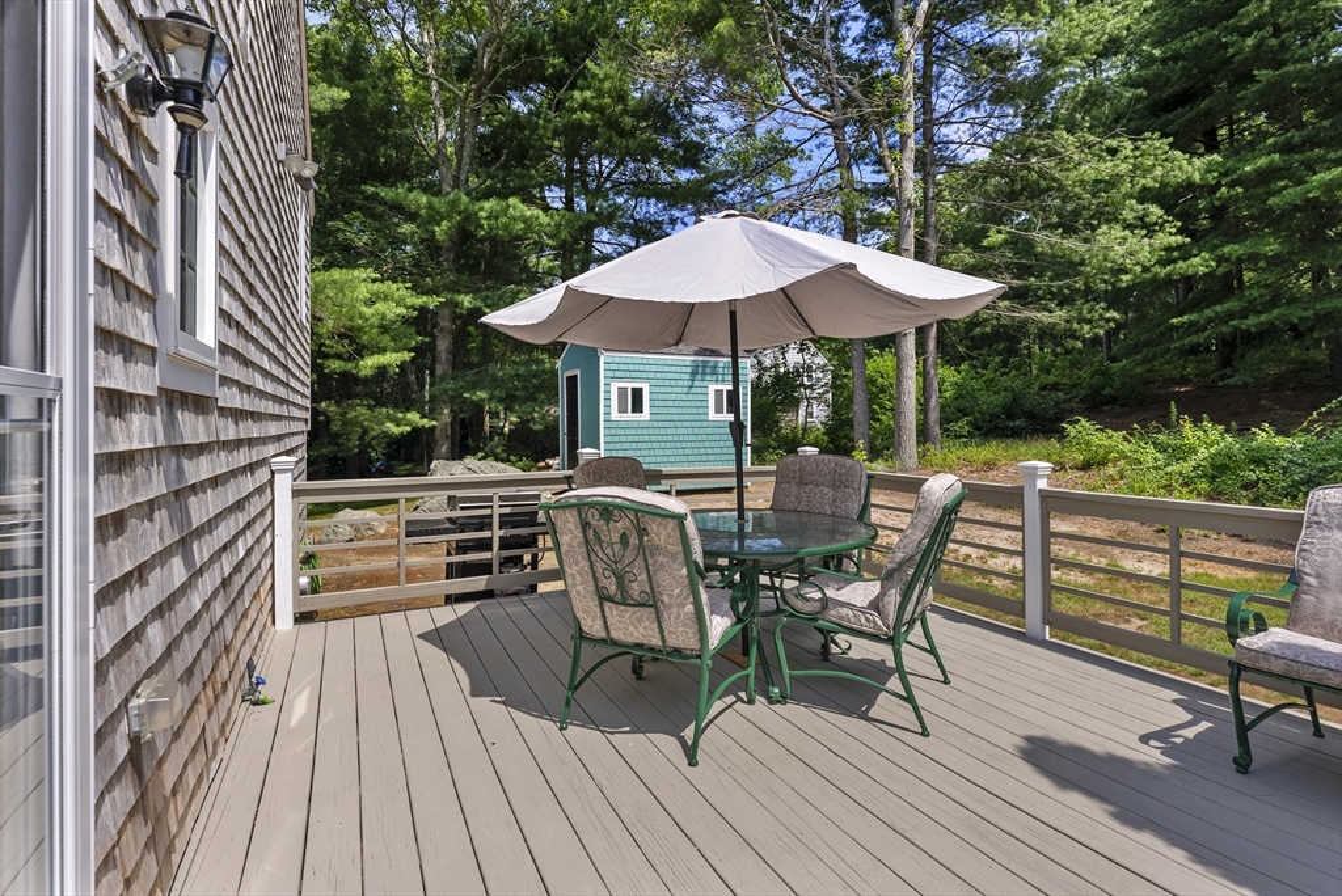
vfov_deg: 72.1
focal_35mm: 16
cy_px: 448
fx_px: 615
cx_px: 671
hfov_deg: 94.9
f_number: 6.3
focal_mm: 16.5
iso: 100
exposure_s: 1/320
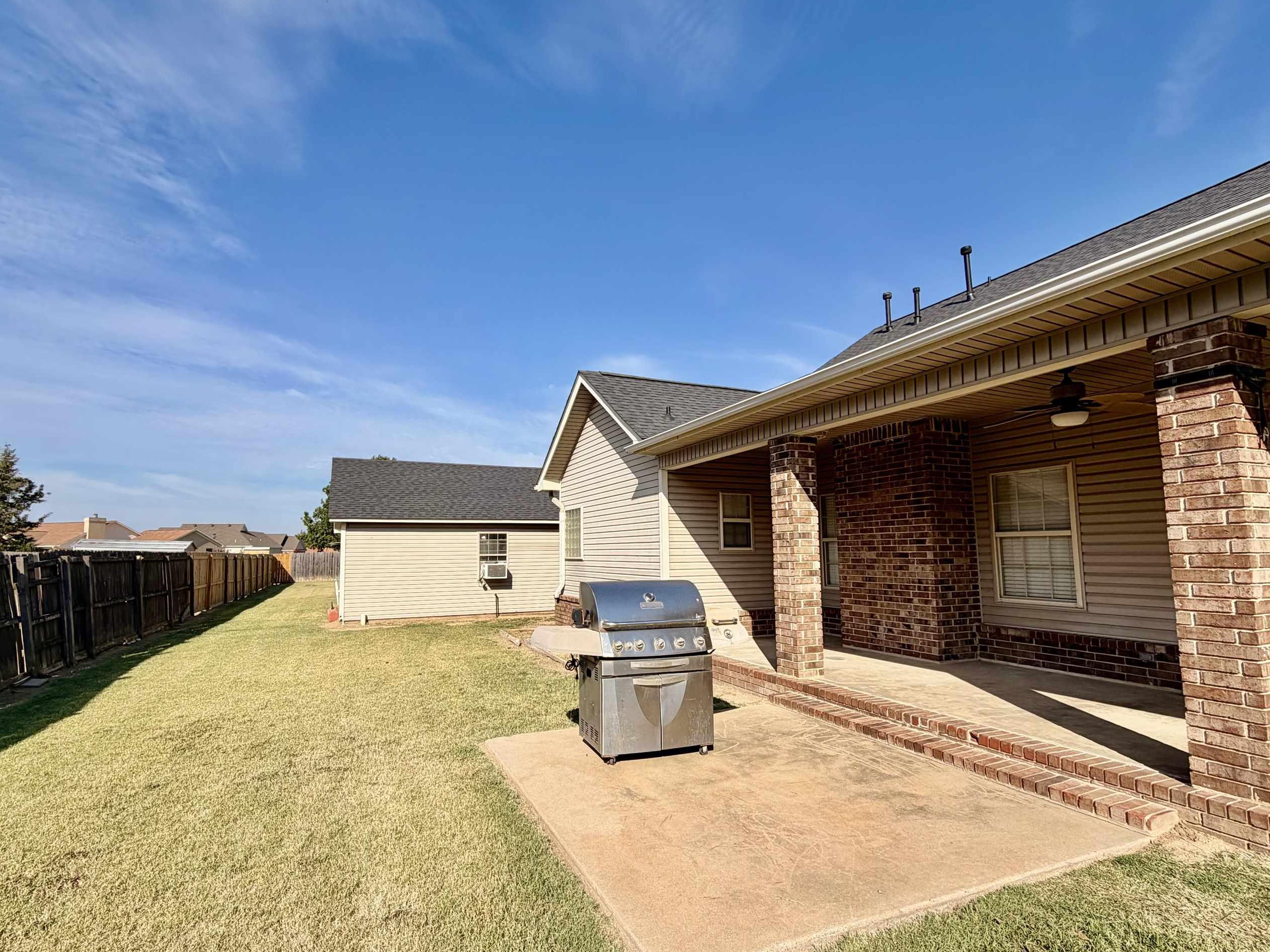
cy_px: 501
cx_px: 603
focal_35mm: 17
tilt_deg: +5.7
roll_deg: +0.4
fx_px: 624
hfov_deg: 91.0
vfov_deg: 74.7
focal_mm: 2.22
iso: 20
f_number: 2.2
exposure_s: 1/876
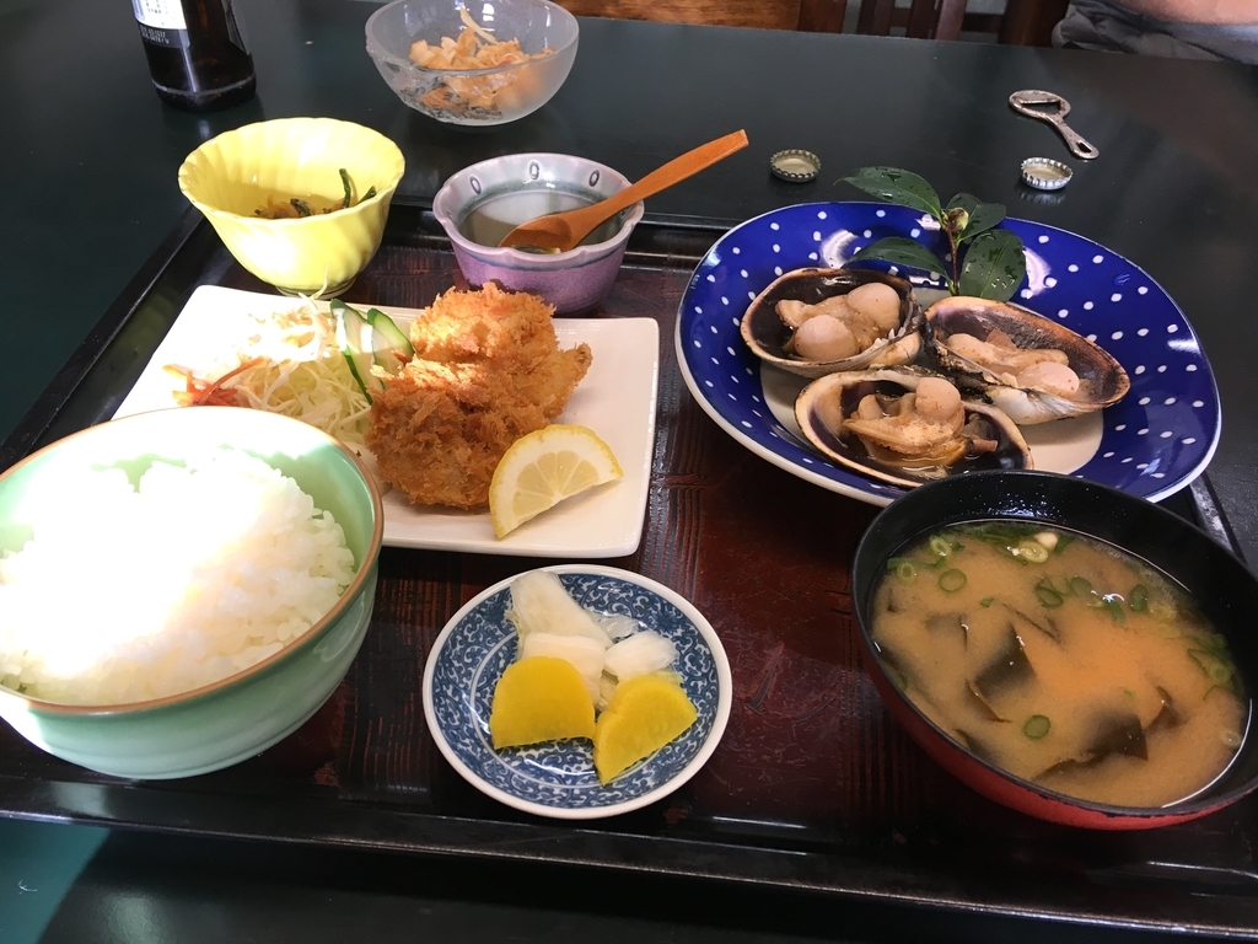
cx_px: 629
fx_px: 1054
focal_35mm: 29
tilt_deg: -43.0
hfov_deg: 61.7
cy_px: 472
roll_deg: -4.5
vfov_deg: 48.2
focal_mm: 4.15
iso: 32
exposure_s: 1/30
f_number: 2.2
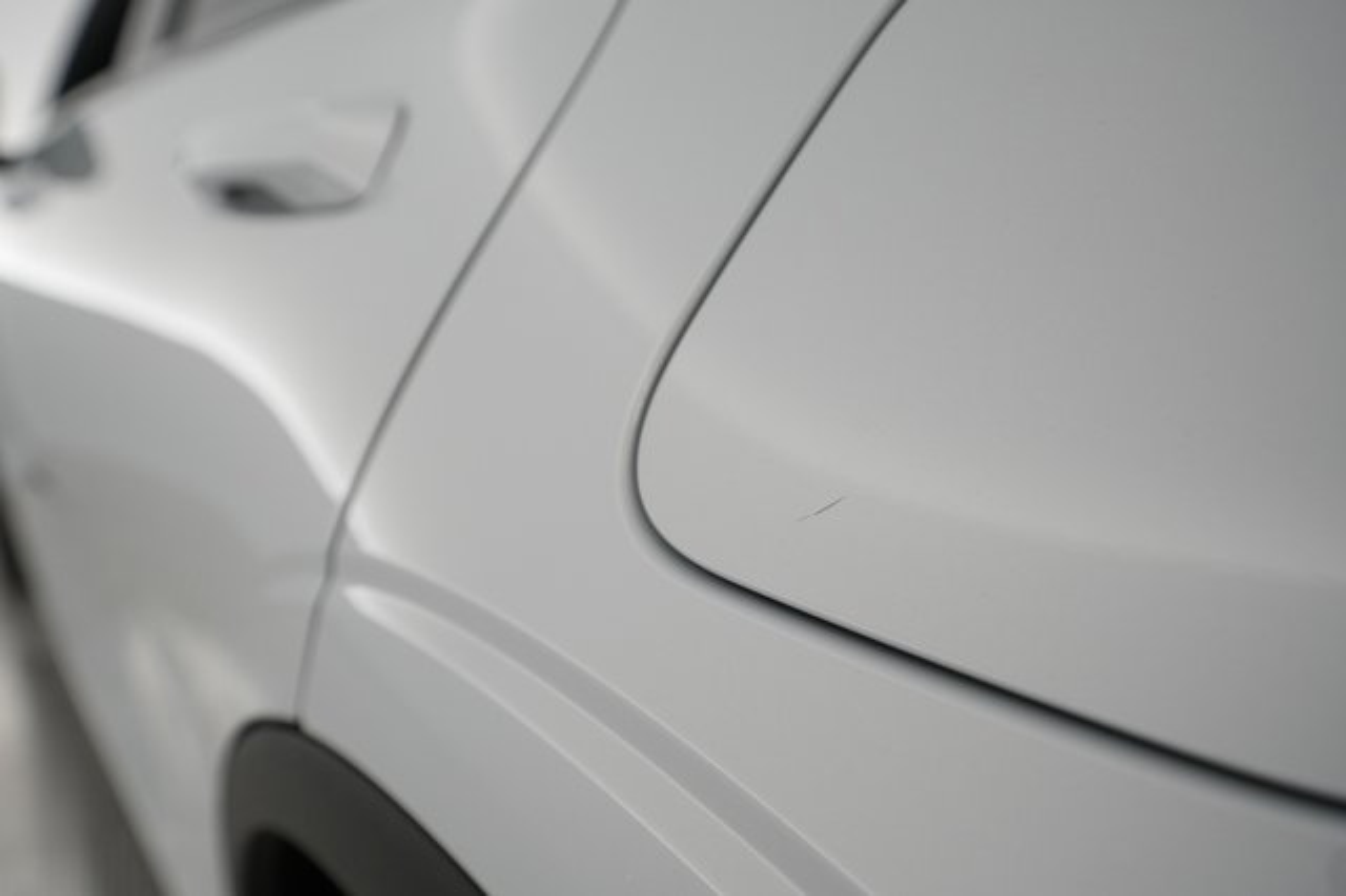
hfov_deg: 65.5
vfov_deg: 46.4
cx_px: 673
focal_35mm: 28
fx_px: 1046
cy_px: 448
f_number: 4.5
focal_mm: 28
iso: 1250
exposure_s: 1/100
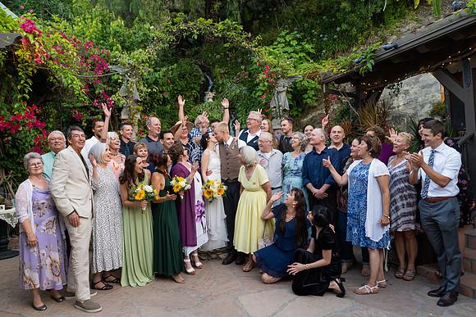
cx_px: 238
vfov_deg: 46.4
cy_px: 158
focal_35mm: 28
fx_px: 370
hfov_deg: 65.5
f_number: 3.2
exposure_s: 1/500
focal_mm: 28
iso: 500
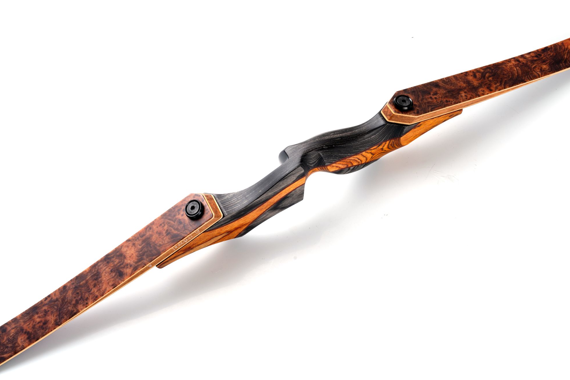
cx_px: 293
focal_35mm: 55
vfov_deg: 24.6
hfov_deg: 36.2
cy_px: 193
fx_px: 871
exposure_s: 1/125
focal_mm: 53
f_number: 16
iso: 100
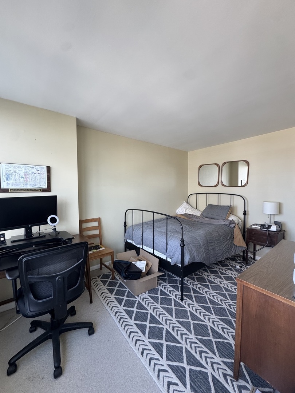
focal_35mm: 14
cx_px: 148
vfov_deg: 102.1
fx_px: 159
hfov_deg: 85.7
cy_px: 196
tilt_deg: -2.9
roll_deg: +0.1
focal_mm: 2.22
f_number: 2.2
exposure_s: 1/120
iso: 250
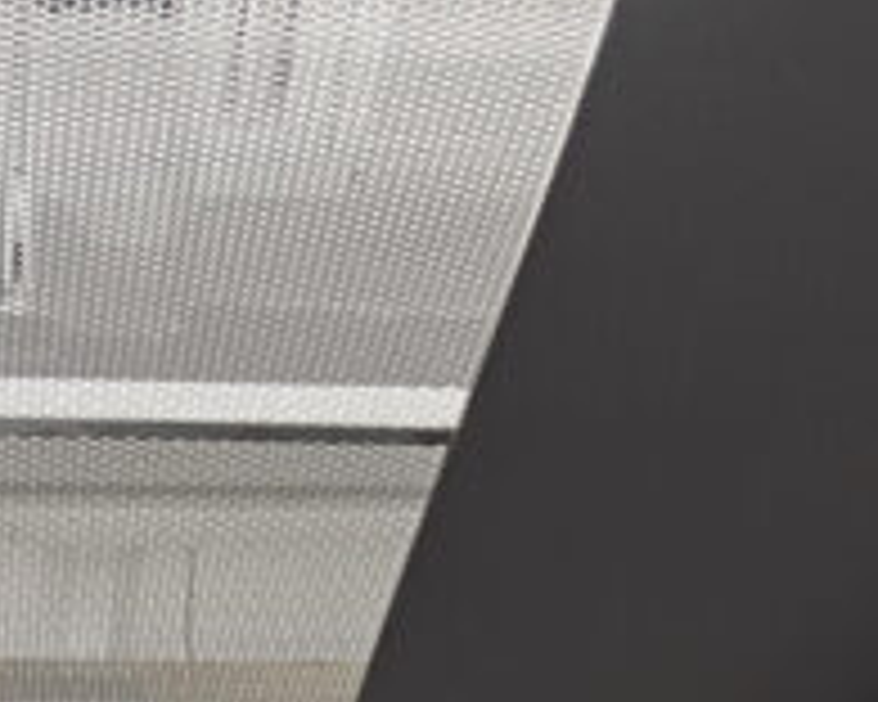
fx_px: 3456
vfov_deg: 10.0
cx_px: 14
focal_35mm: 133
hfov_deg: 14.3
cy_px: 1750
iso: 250
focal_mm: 5.7
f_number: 1.5
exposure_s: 1/48
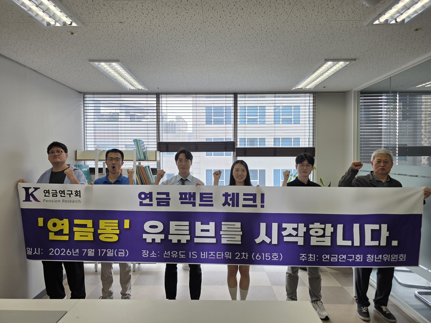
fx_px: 286
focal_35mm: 23
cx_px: 216
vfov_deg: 58.9
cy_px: 162
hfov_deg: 73.9
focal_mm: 6.3
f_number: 1.7
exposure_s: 1/120
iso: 16
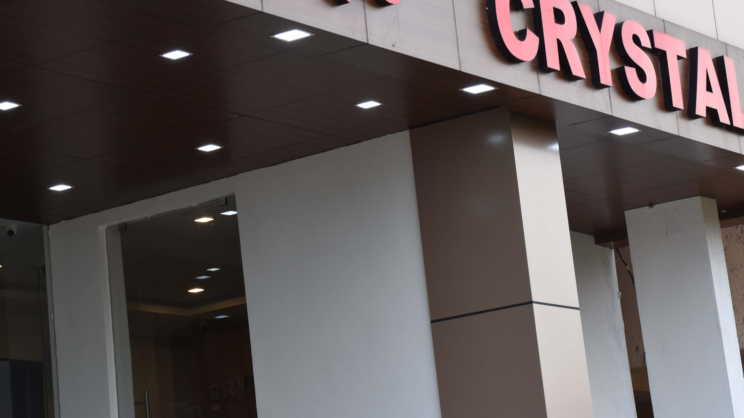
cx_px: 359
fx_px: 2186
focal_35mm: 111
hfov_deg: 19.3
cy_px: 123
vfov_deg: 10.9
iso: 400
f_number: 7.1
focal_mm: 45
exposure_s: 1/200
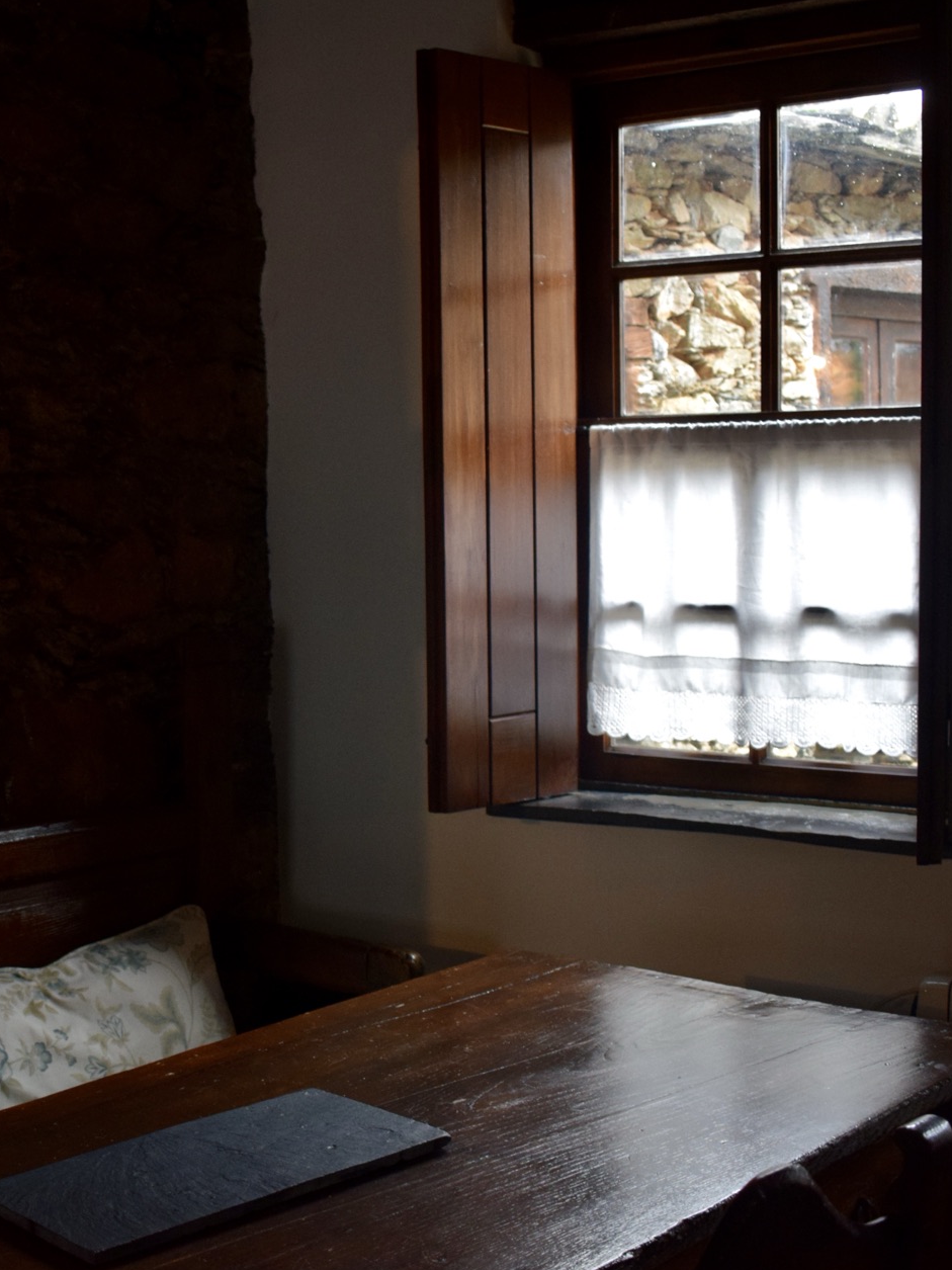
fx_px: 1861
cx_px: 236
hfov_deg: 28.3
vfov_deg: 37.7
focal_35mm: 51
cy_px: 644
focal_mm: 23
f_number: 3.8
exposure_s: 1/60
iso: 1250
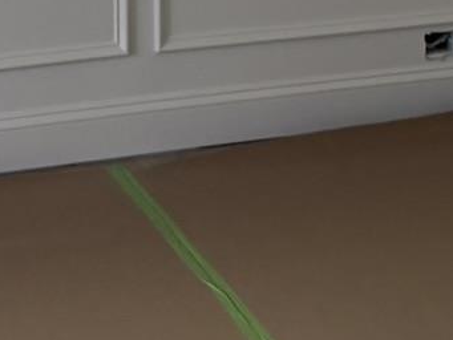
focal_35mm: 144
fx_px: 1885
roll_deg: +0.4
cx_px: 227
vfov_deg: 9.2
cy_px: -495
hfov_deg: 13.7
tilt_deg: +0.5
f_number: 1.78
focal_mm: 6.76
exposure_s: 1/205
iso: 200
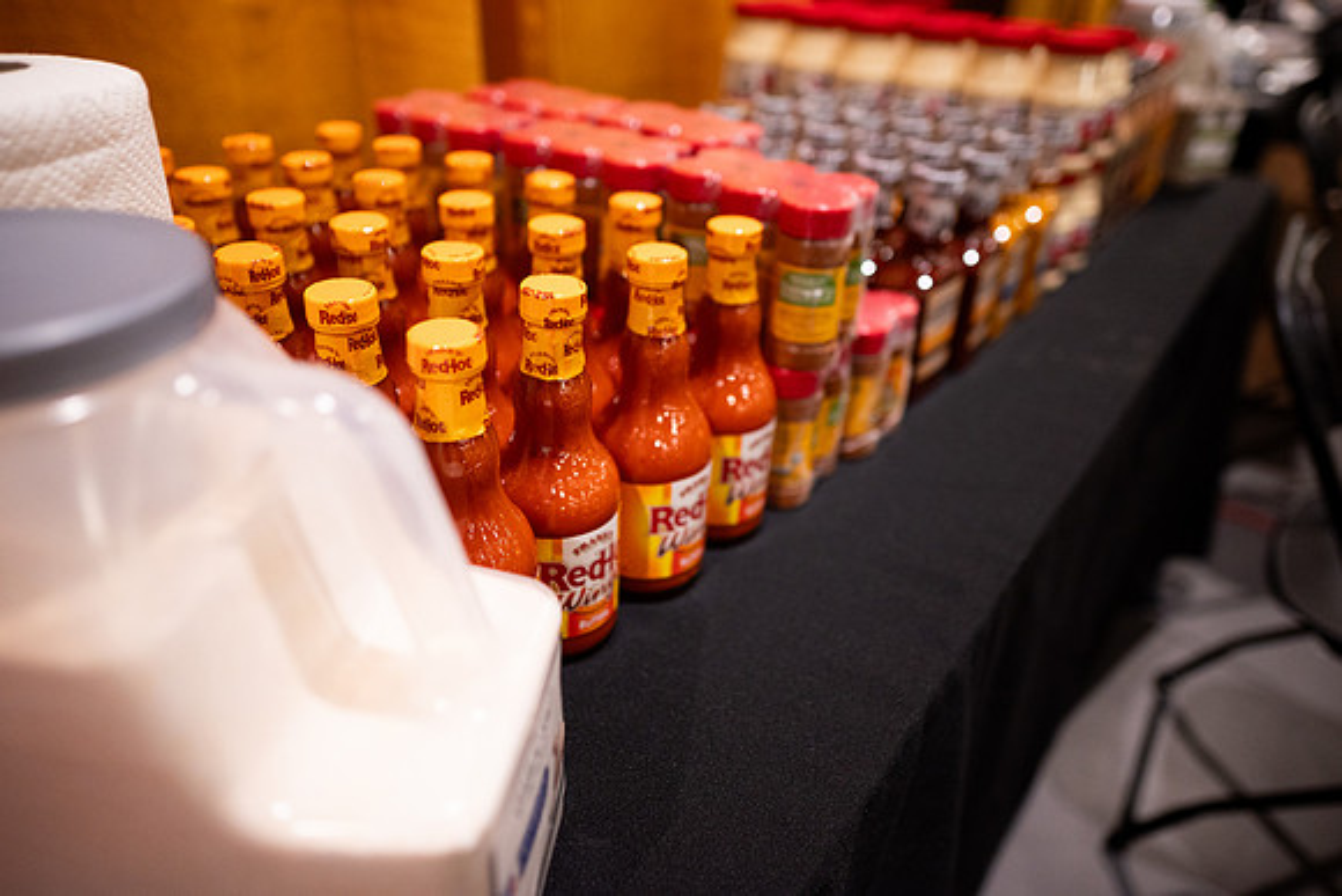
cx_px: 671
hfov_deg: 73.7
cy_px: 448
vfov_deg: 53.2
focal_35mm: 24
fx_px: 895
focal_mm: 24
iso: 1250
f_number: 1.8
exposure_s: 1/200
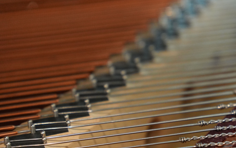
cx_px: 171
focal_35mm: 150
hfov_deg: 13.9
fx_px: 963
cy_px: 104
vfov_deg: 8.7
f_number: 2.8
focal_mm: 67
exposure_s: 1/125
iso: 3200
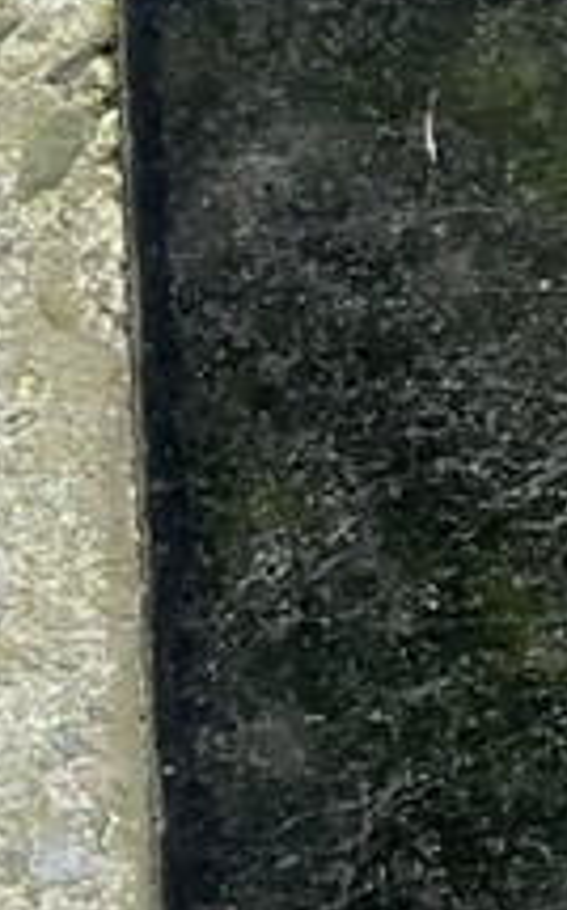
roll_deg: -3.6
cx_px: 2065
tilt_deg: -12.0
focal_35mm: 185
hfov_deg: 6.2
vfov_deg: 10.8
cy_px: -554
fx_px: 4583
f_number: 1.6
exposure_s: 1/121
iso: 80
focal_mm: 5.1
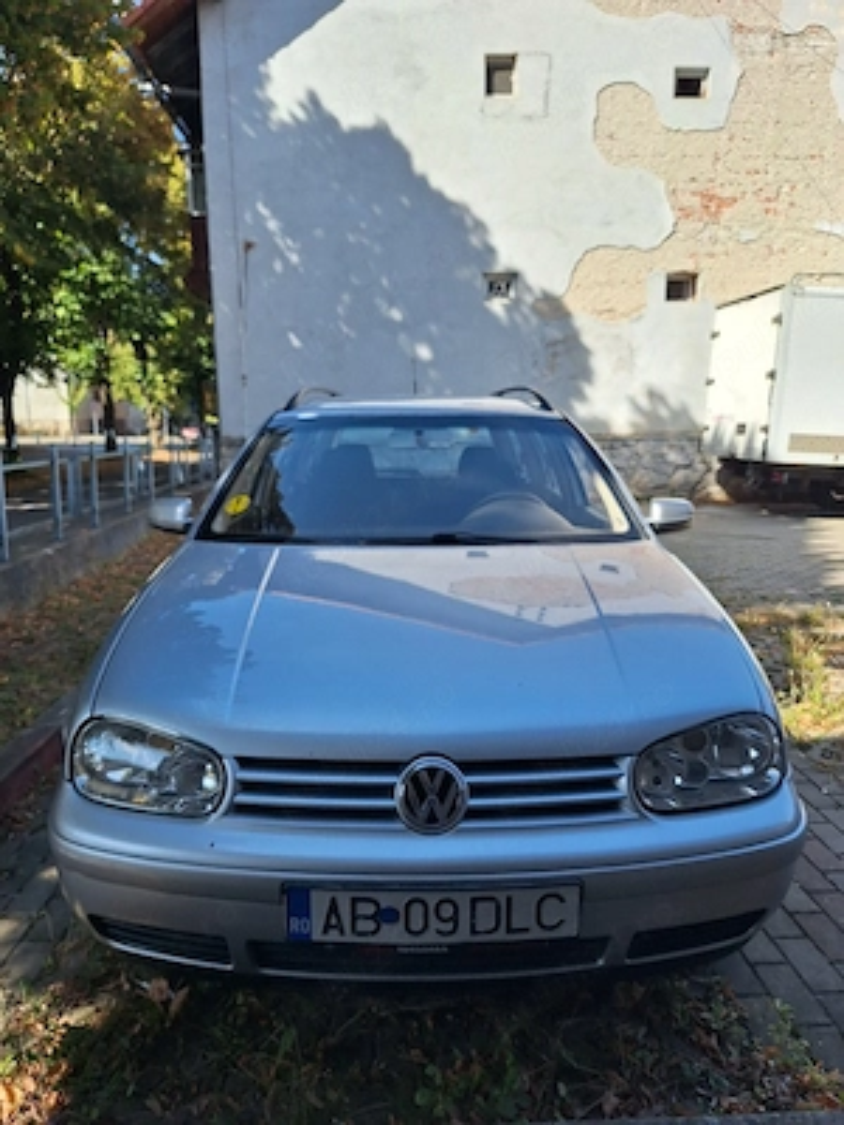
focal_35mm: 23
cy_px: 562
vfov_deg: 73.9
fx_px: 748
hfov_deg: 58.9
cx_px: 422
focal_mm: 5.54
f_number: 1.8
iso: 40
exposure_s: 1/1429
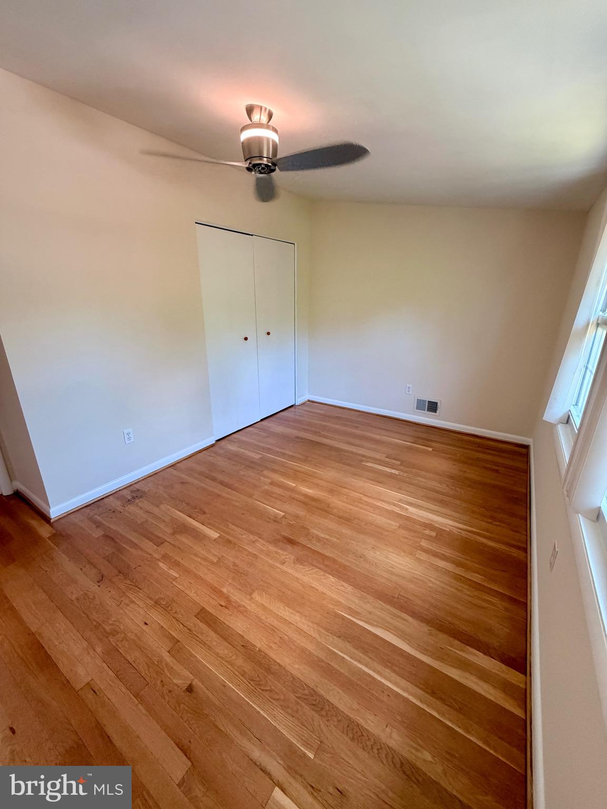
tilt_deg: -17.9
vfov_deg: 102.1
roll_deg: -0.9
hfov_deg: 85.7
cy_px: 404
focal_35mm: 14
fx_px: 327
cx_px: 304
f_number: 2.2
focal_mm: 2.22
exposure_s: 1/120
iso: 320
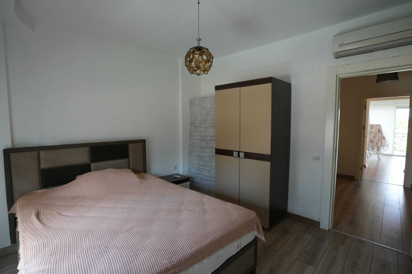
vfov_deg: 70.4
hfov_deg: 93.3
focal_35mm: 17
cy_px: 137
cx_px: 206
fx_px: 195
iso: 1250
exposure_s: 1/160
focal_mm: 17
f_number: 4
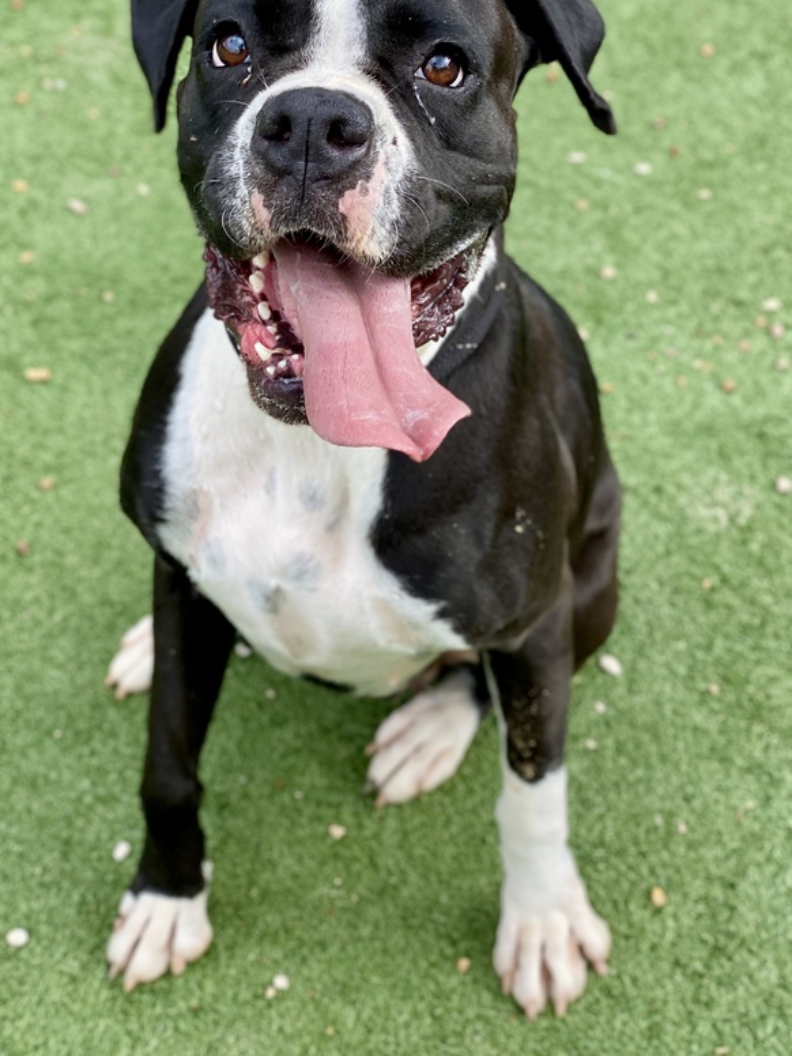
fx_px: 2044
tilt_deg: -41.2
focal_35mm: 67
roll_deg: +1.5
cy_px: 452
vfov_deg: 28.9
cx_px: 378
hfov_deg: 21.9
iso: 20
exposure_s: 1/298
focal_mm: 6
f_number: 2
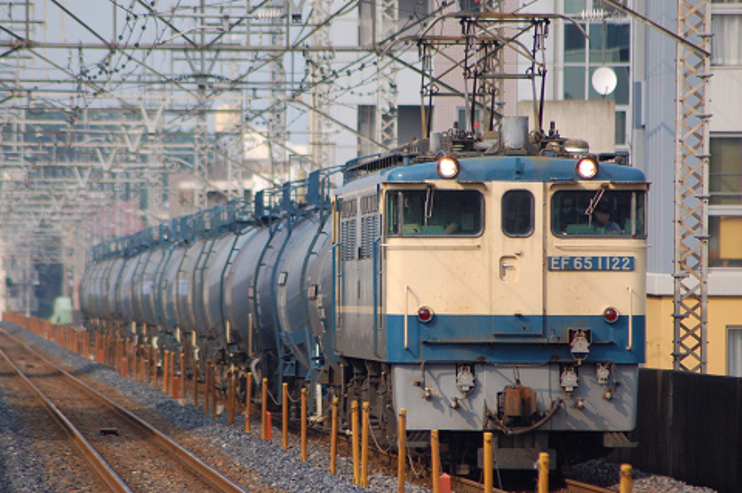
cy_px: 246
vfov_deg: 3.0
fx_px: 9265
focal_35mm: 450
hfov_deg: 4.6
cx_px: 371
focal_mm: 300
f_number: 5.6
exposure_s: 1/1000
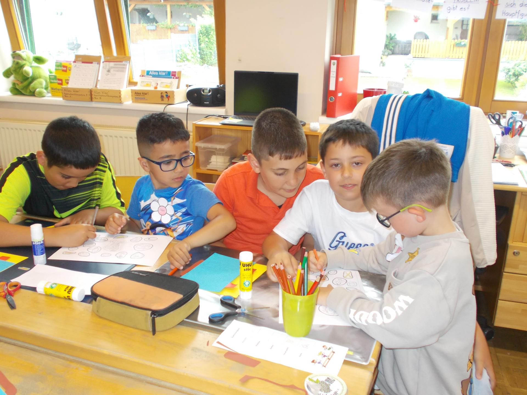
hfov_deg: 54.0
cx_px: 264
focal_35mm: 34
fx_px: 518
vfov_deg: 41.8
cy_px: 198
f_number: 3.6
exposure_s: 1/25
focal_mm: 6
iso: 200
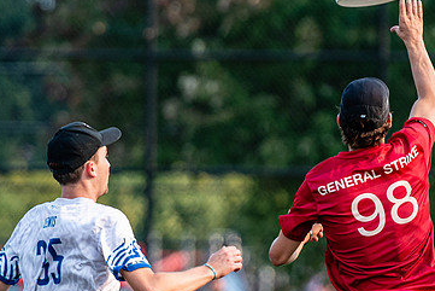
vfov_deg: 1.6
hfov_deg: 2.4
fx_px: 10214
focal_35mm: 845
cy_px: 159
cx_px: 393
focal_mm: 200
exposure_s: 1/1250
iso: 220
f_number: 3.2
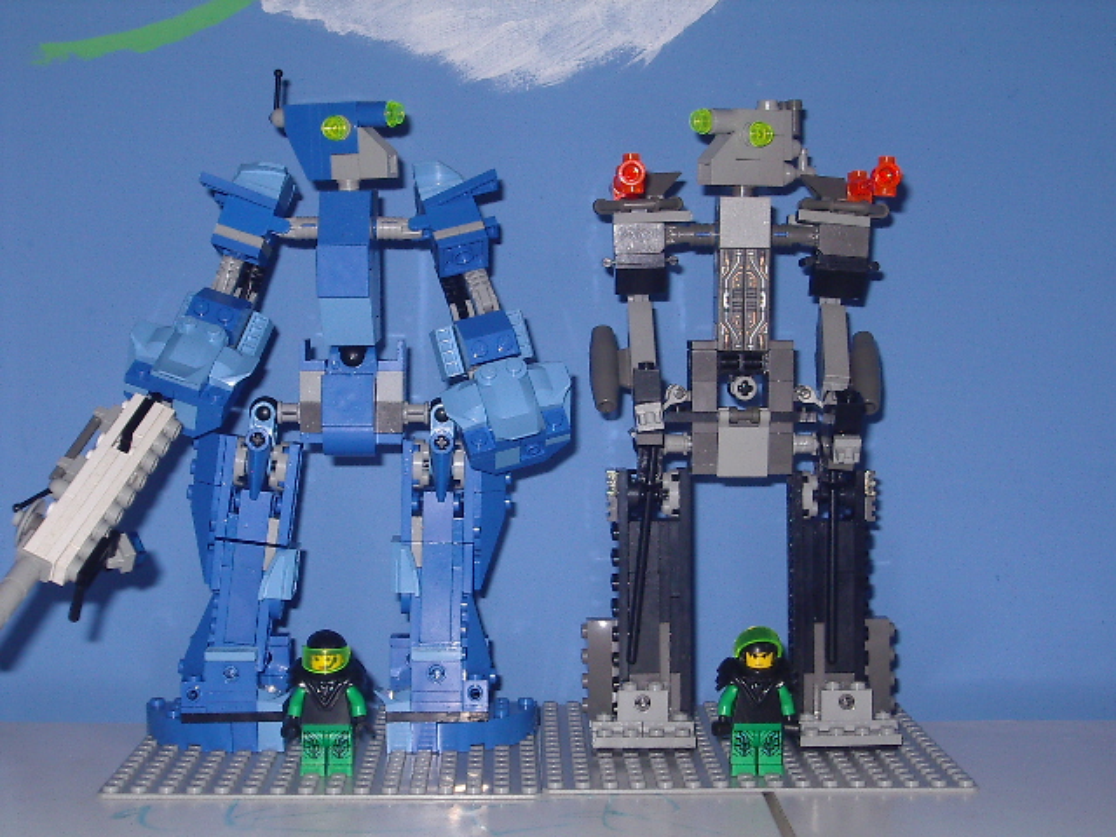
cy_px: 418
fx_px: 2031
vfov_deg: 23.3
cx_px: 558
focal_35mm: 63
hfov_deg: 30.7
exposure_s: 1/60
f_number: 3.4
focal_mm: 9.6
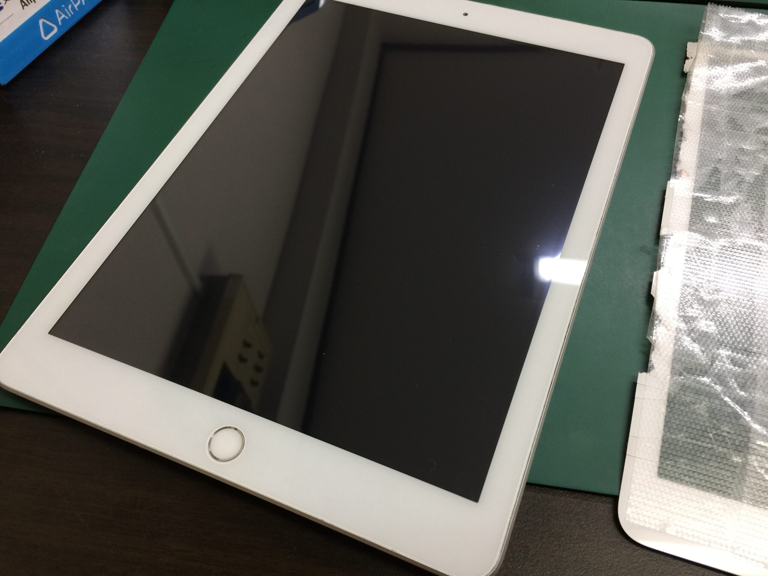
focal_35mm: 29
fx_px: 643
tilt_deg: -59.4
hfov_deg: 61.7
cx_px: 384
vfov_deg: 48.2
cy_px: 288
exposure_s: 1/33
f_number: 2.2
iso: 50
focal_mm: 4.15
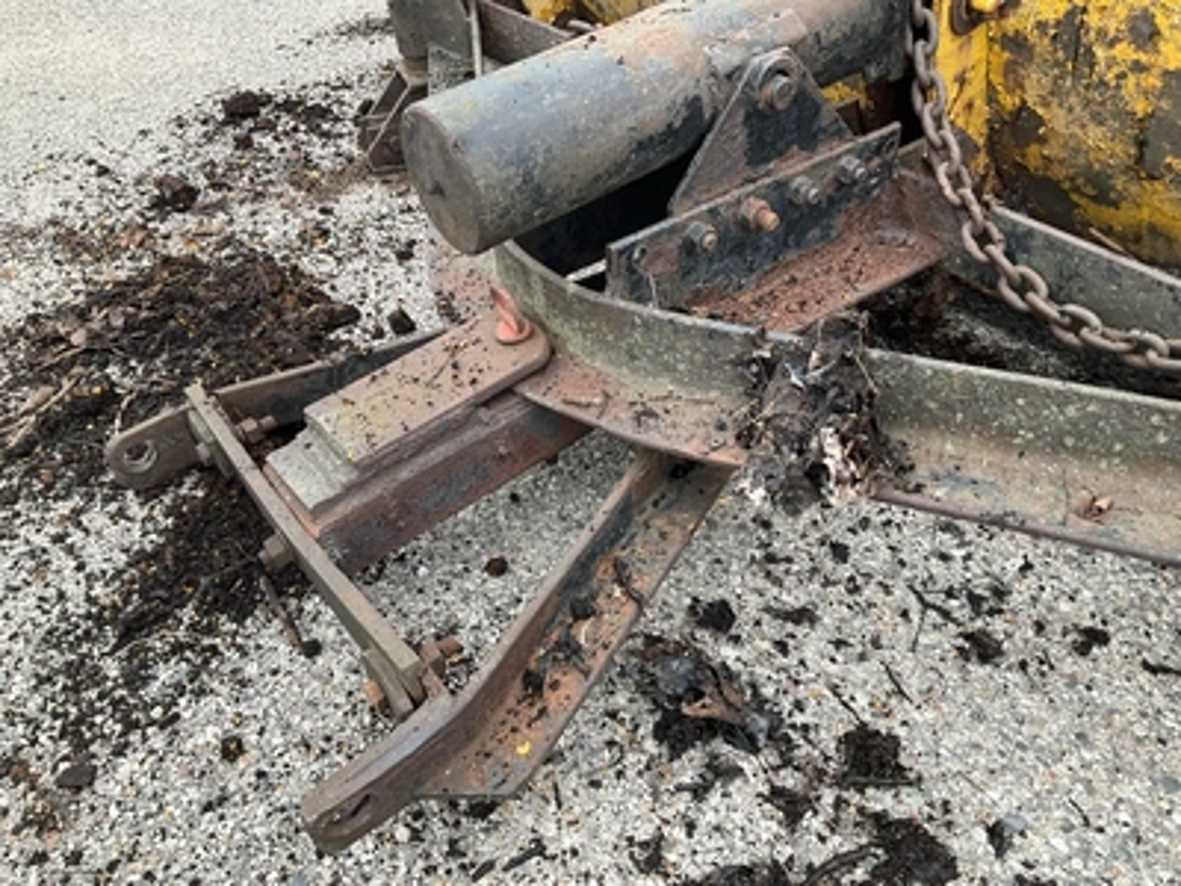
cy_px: 443
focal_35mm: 29
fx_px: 989
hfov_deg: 61.7
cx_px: 590
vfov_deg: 48.2
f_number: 1.8
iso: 25
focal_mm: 3
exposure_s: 1/122
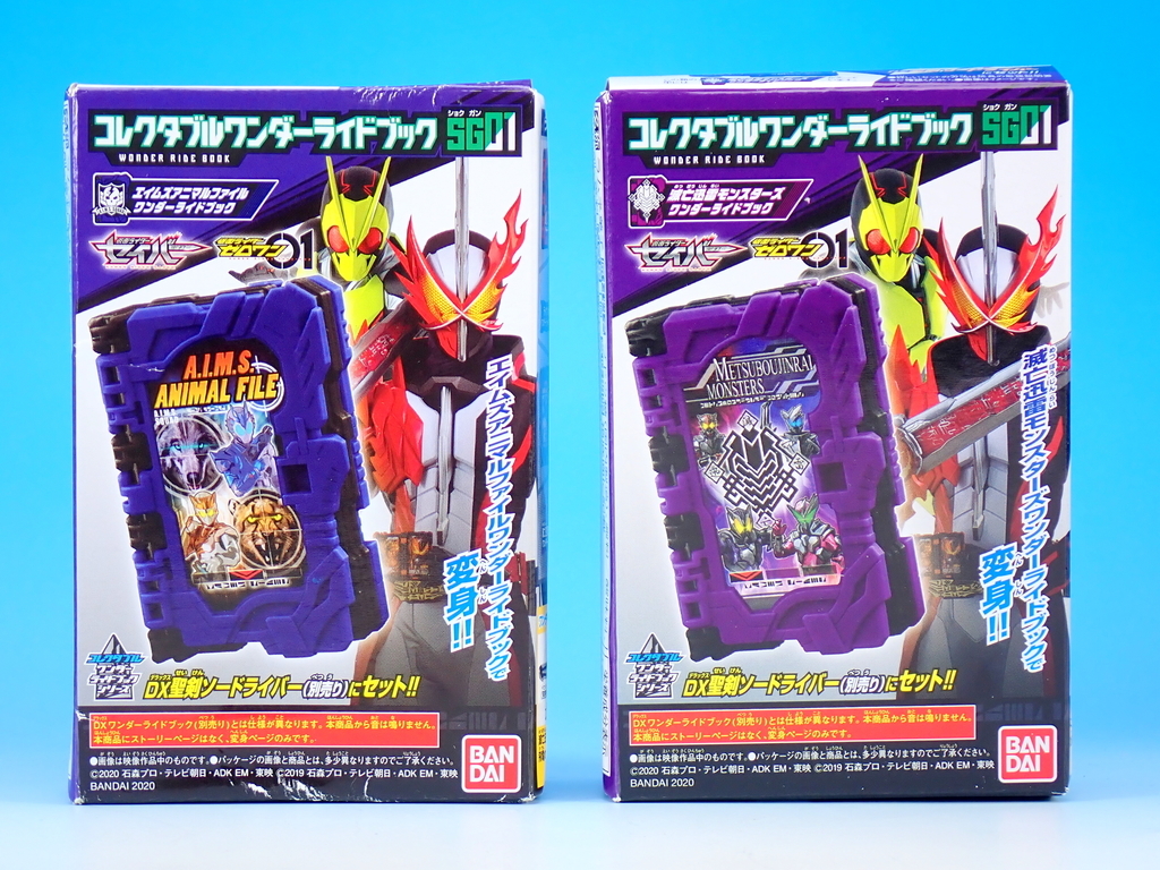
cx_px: 580
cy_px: 435
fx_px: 3150
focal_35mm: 94
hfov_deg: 20.9
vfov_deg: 15.7
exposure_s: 1/6
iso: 100
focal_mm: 16.79
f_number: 4.7
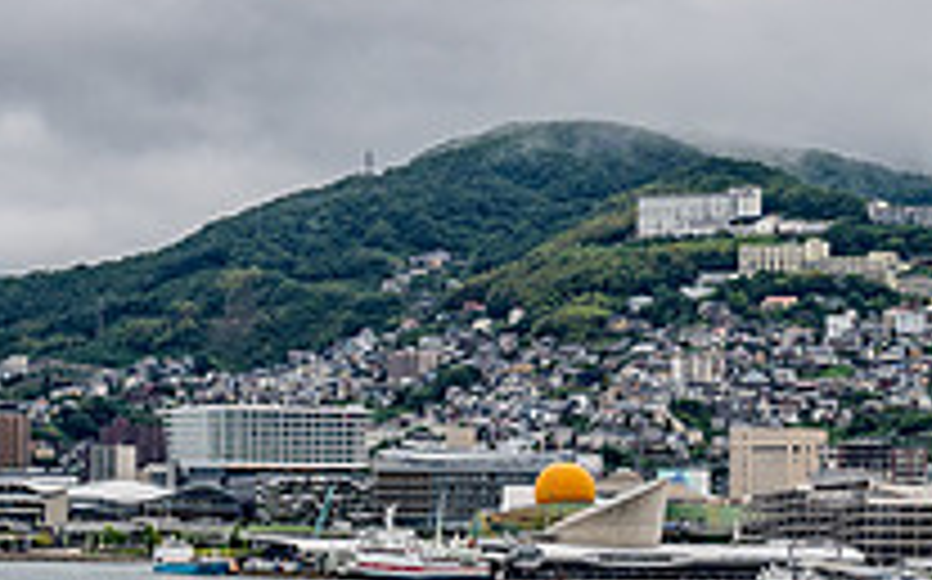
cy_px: 405
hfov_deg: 10.5
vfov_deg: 6.5
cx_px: 216
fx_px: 5076
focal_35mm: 200
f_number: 8
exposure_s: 1/100
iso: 400
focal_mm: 70
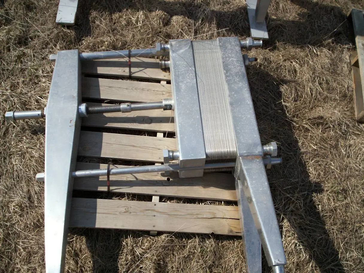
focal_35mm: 36
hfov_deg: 51.4
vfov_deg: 39.7
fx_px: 379
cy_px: 136
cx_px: 182
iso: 100
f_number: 4.5
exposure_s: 1/997
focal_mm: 5.9
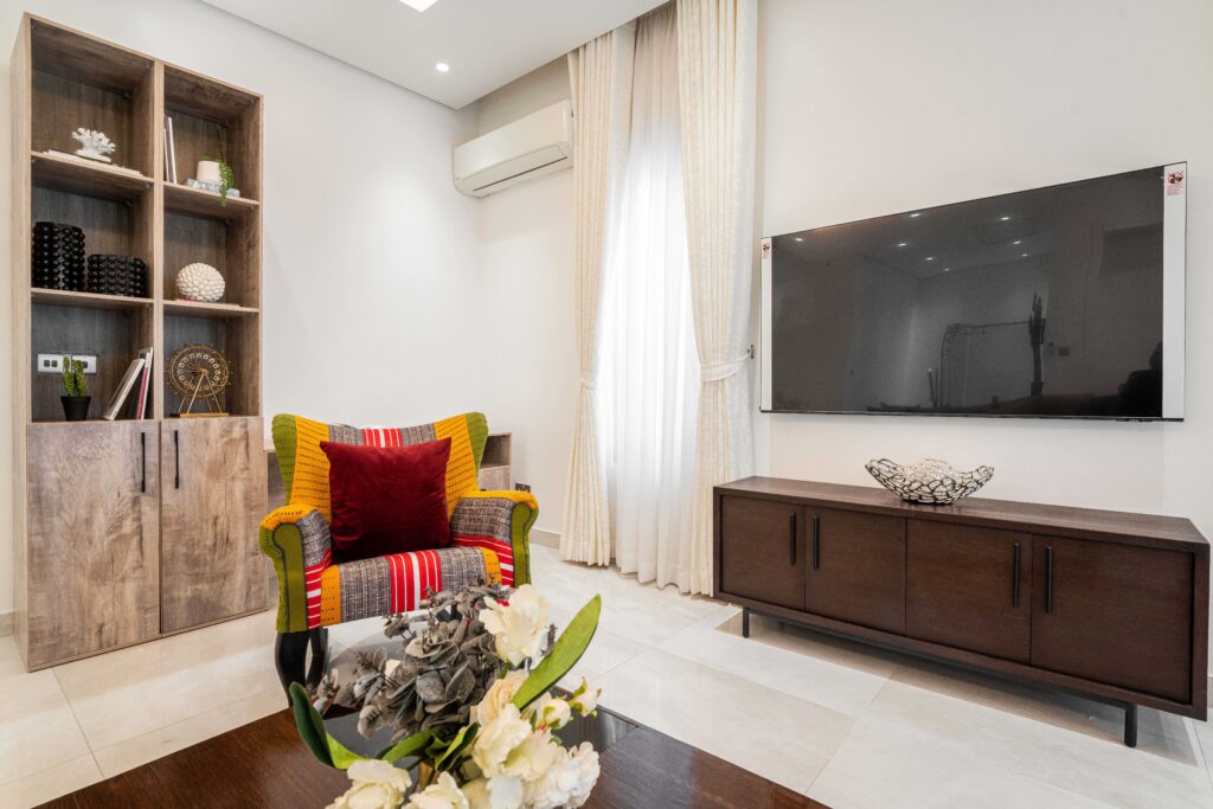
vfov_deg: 69.8
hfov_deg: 92.6
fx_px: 580
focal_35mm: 17
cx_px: 606
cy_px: 404
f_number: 9
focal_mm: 17.2
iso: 800
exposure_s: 1/8
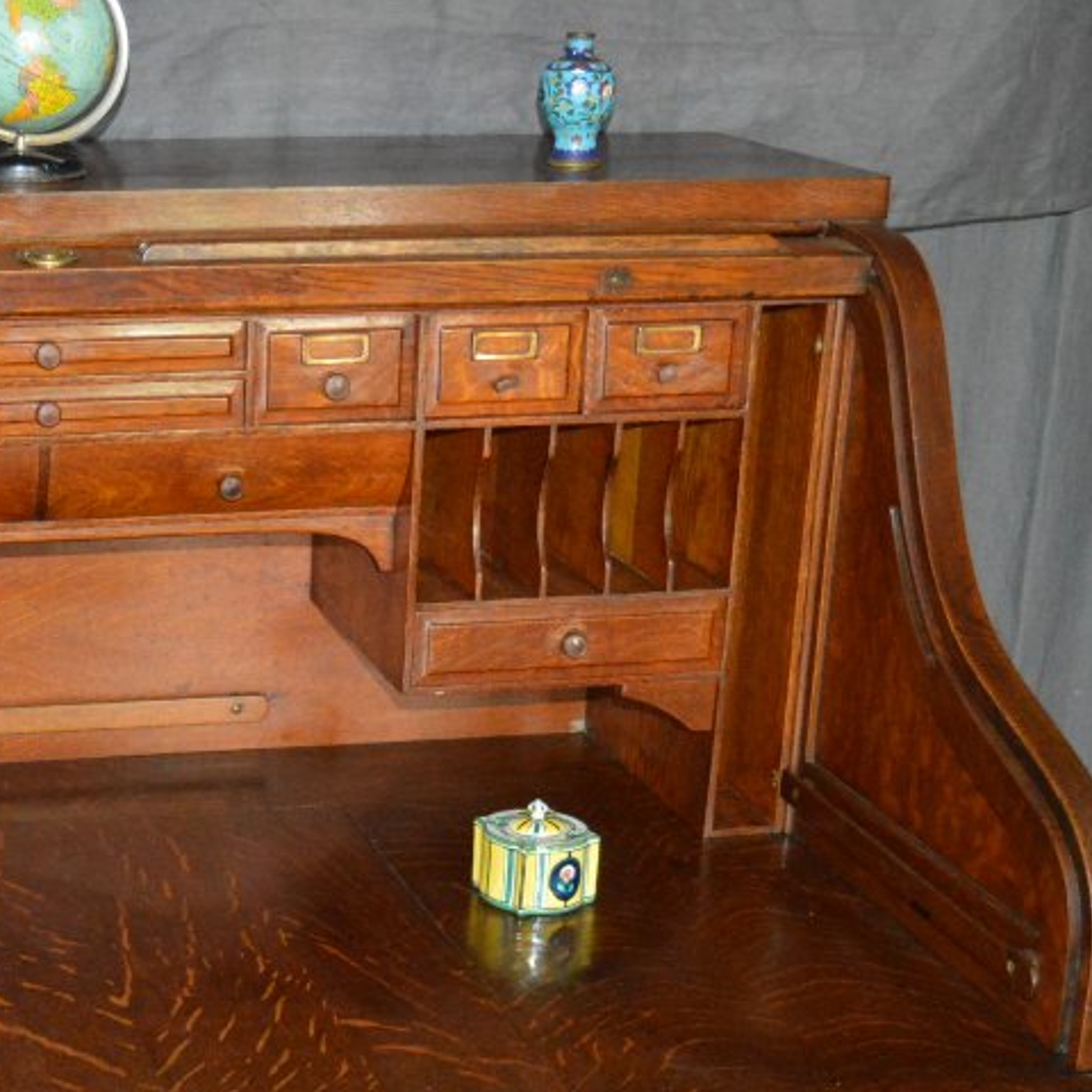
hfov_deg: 23.6
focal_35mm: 70
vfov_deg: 24.4
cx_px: -14
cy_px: 799
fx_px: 2498
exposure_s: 1/60
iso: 3200
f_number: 3.5
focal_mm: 22
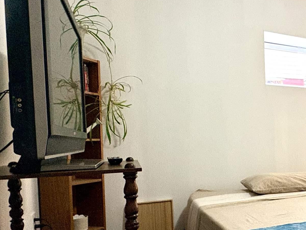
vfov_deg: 39.2
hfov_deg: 42.4
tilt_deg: -2.0
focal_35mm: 36
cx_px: 323
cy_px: 153
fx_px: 318
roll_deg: +1.7
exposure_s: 1/120
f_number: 2.2
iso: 320
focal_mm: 2.22
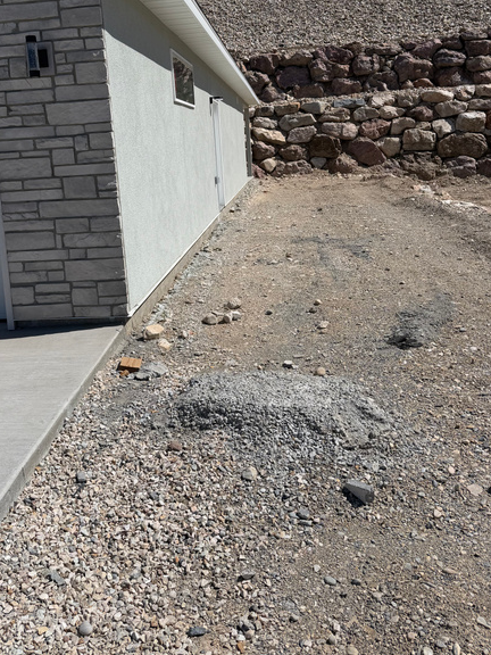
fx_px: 605
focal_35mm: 32
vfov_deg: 55.8
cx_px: 224
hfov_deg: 44.1
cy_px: 225
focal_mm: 6.76
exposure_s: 1/10309
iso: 80
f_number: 1.78
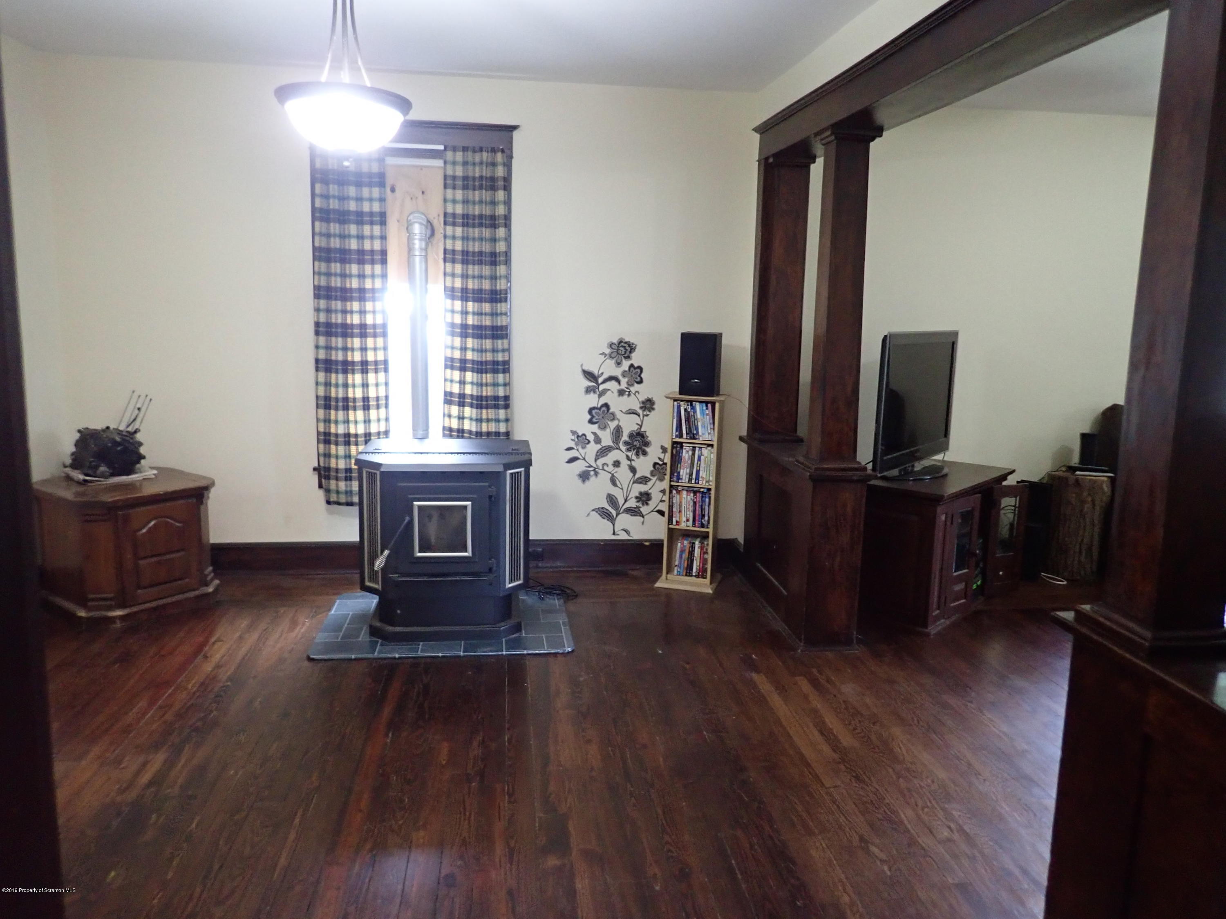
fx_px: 885
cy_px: 460
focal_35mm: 25
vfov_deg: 54.9
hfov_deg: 69.4
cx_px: 613
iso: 640
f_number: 2
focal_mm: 4.5
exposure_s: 1/30
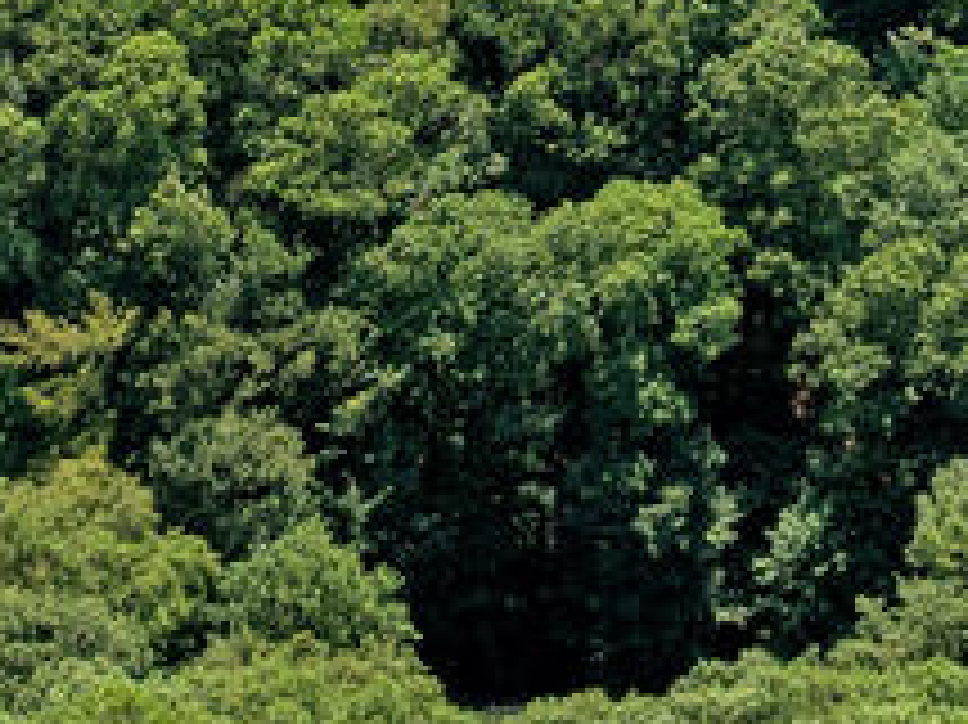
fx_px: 3745
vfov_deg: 10.8
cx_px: 783
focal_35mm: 134
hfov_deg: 14.6
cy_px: -164
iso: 170
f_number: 2.8
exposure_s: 1/2000
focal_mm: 12.29
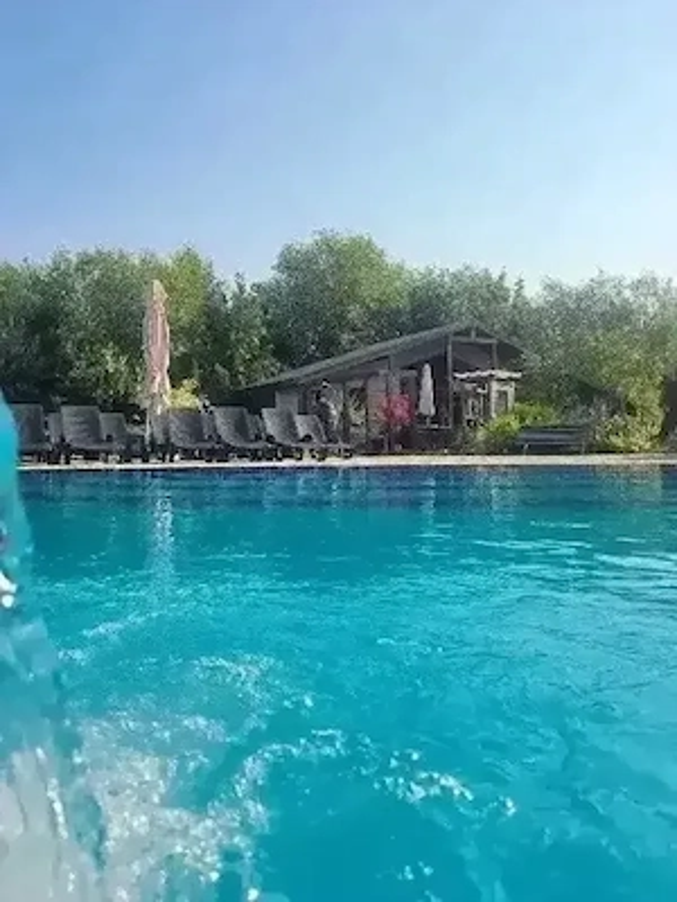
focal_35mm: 26
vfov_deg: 67.3
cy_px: 451
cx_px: 338
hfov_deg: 53.1
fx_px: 678
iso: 40
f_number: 1.8
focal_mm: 5.4
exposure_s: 1/2000
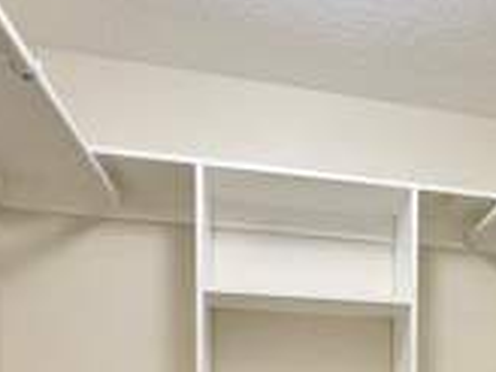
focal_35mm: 41
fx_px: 587
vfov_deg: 30.1
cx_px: 414
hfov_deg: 43.1
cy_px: 443
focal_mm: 2.22
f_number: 2.2
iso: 200
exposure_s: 1/60
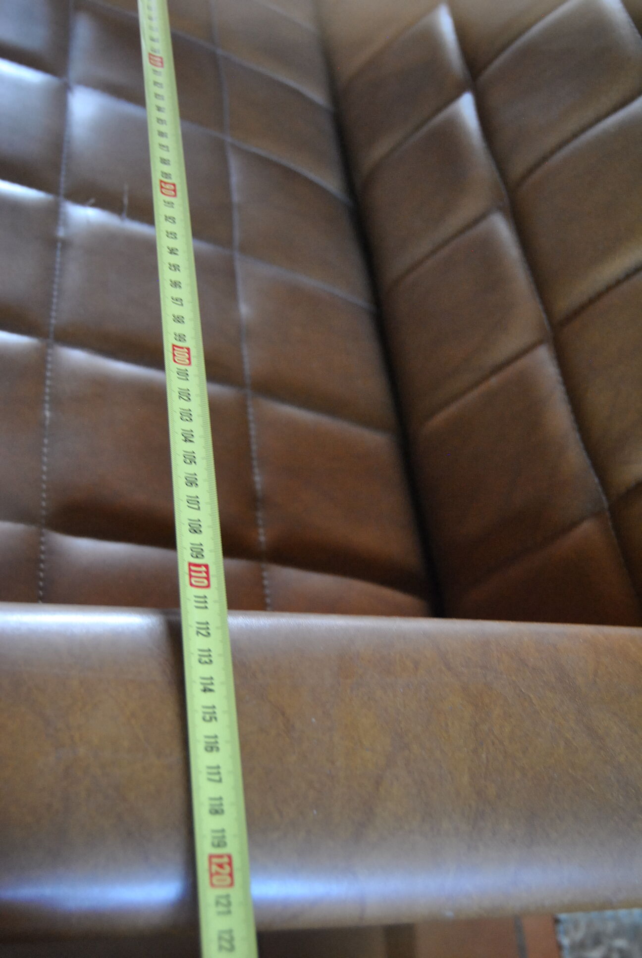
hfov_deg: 34.3
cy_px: 479
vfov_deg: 49.5
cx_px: 321
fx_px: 1040
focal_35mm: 39
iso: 900
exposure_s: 1/30
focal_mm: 26
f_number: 4
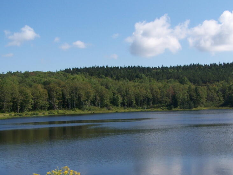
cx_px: 148
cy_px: 116
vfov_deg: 27.4
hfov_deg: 35.9
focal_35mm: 53
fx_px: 357
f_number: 4
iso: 80
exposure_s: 1/800
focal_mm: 6.3
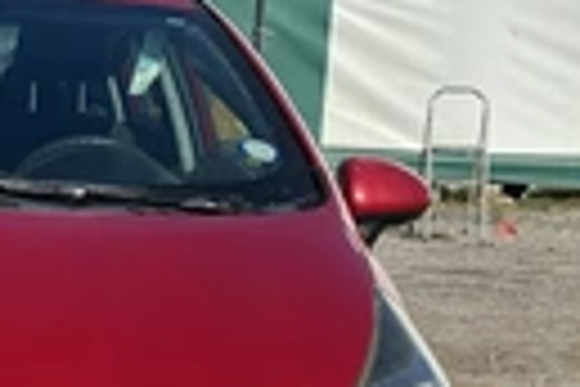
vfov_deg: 14.9
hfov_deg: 21.3
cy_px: 410
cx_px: -76
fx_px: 1450
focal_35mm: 90
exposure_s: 1/1342
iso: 25
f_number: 1.8
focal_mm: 3
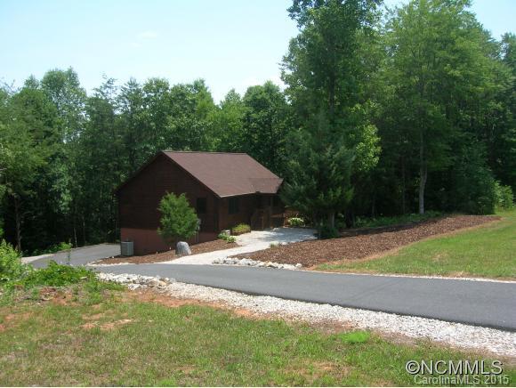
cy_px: 194
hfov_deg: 53.9
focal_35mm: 34
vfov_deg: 41.8
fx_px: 507
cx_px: 258
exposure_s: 1/210
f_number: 4.9
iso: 50
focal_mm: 5.7
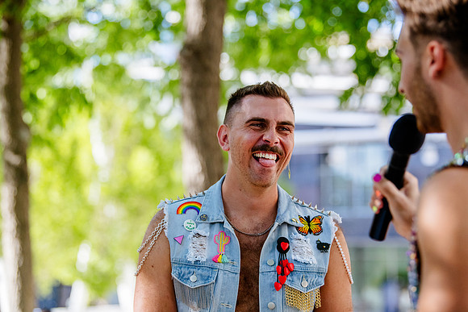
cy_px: 156
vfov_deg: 12.5
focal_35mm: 110
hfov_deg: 18.6
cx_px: 234
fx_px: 1430
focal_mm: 110
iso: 800
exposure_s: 1/2500
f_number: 3.5
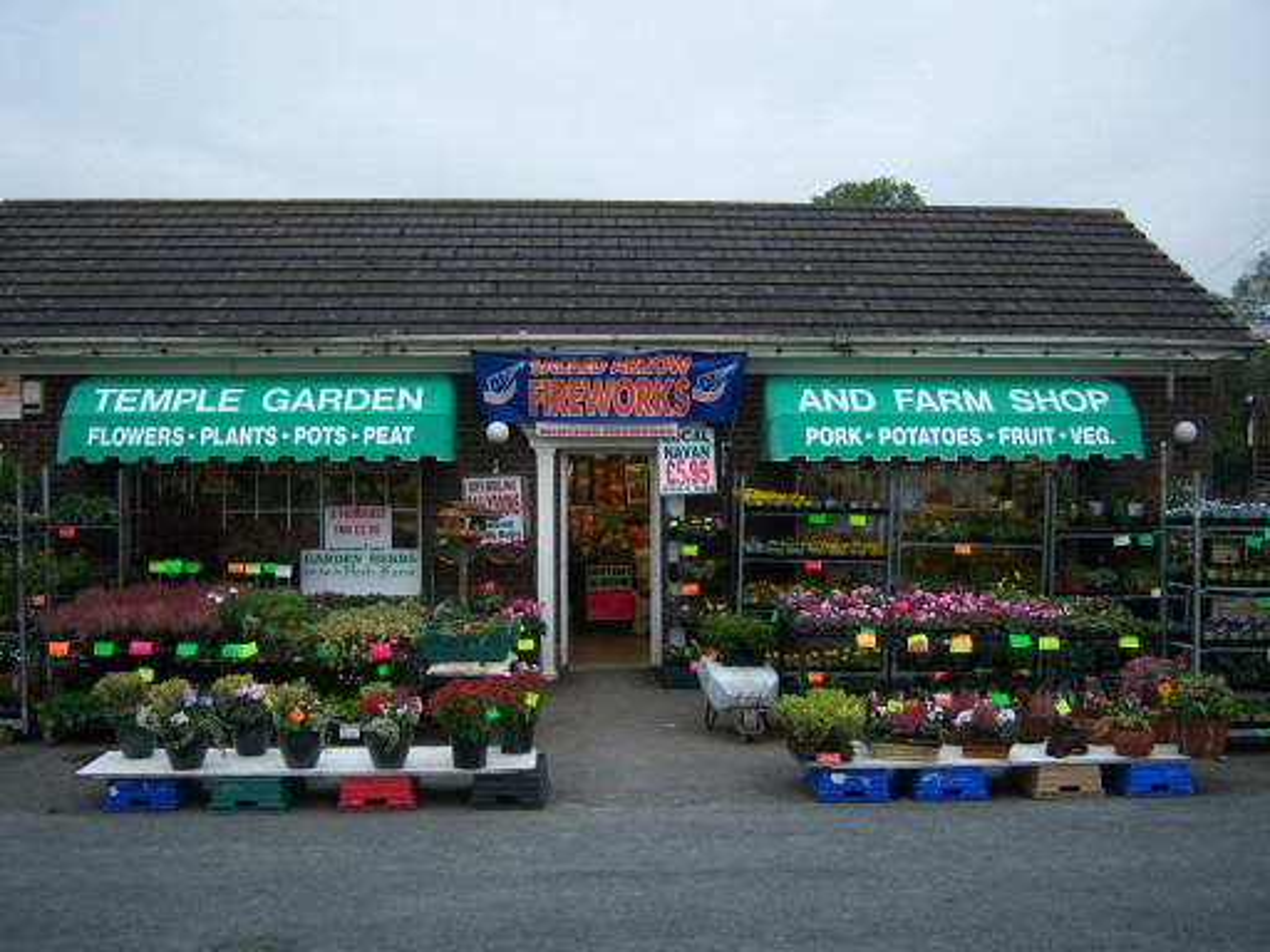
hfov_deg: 51.4
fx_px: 1321
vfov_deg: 39.7
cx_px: 635
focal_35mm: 36
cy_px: 476
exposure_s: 1/125
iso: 80
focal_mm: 7.5
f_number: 2.8
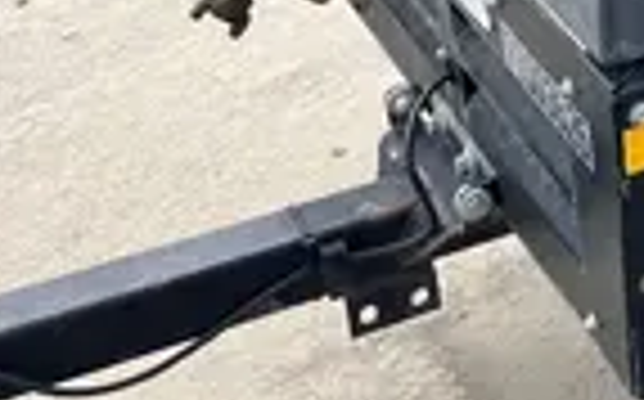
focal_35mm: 106
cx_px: 1220
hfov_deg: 16.1
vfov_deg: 11.6
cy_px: -272
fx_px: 1858
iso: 50
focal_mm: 5.1
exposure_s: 1/1339
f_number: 1.6
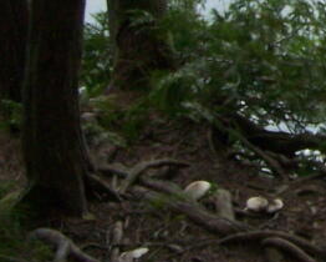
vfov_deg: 10.4
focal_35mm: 145
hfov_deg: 12.6
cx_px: 488
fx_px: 1400
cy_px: -90
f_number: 2.8
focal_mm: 6.3
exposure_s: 1/1000
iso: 200
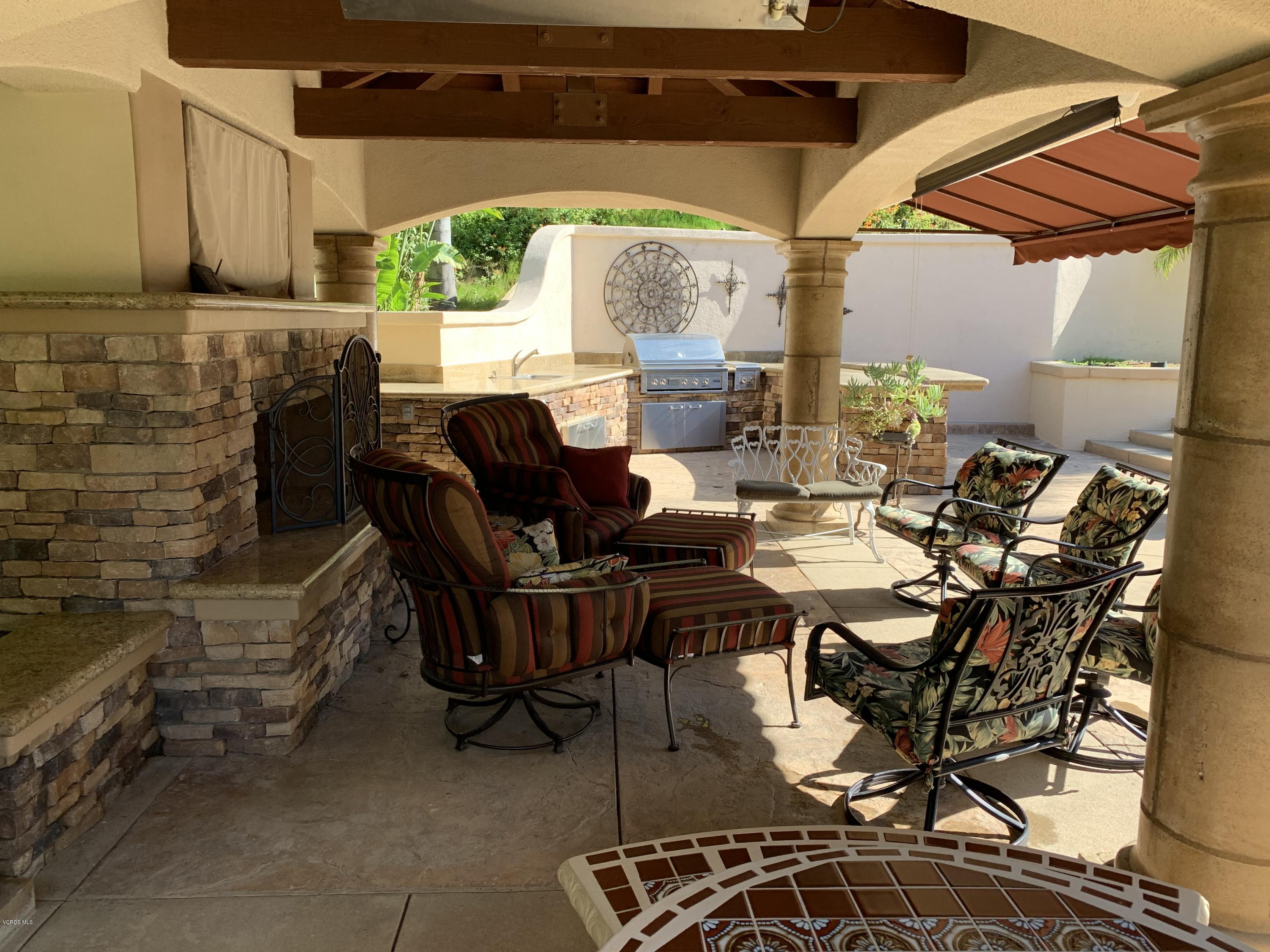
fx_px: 954
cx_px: 635
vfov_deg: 53.1
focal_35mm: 26
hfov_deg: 67.3
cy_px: 476
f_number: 1.8
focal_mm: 4.25
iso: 25
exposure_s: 1/348
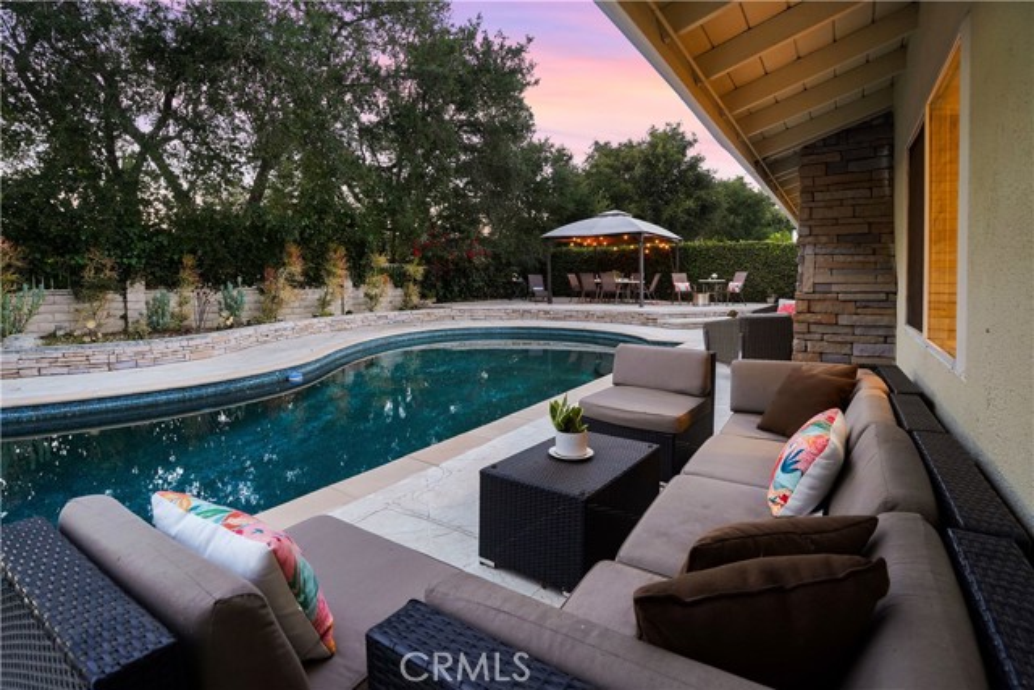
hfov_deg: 96.7
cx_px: 517
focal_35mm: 16
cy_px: 345
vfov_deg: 73.8
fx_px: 460
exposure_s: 1/30
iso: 1250
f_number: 6.3
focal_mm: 16
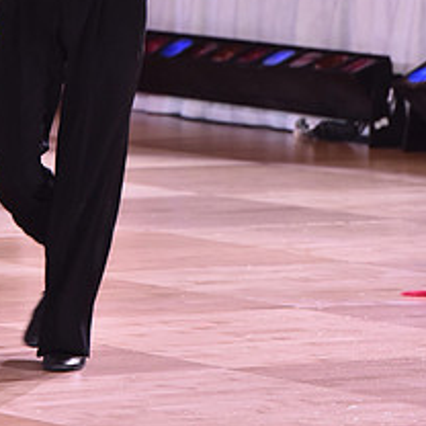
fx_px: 6279
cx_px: 56
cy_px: -92
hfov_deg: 3.9
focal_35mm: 451
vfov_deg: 3.9
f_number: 5
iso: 2000
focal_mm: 190
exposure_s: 1/250
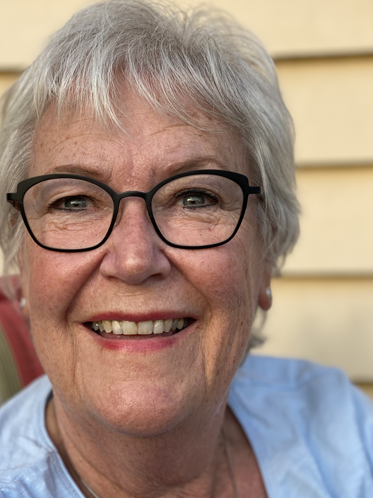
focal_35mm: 66
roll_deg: +0.4
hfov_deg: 22.2
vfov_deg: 29.3
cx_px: 147
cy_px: 300
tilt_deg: -2.1
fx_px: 948
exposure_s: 1/122
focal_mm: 6
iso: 25
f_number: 2
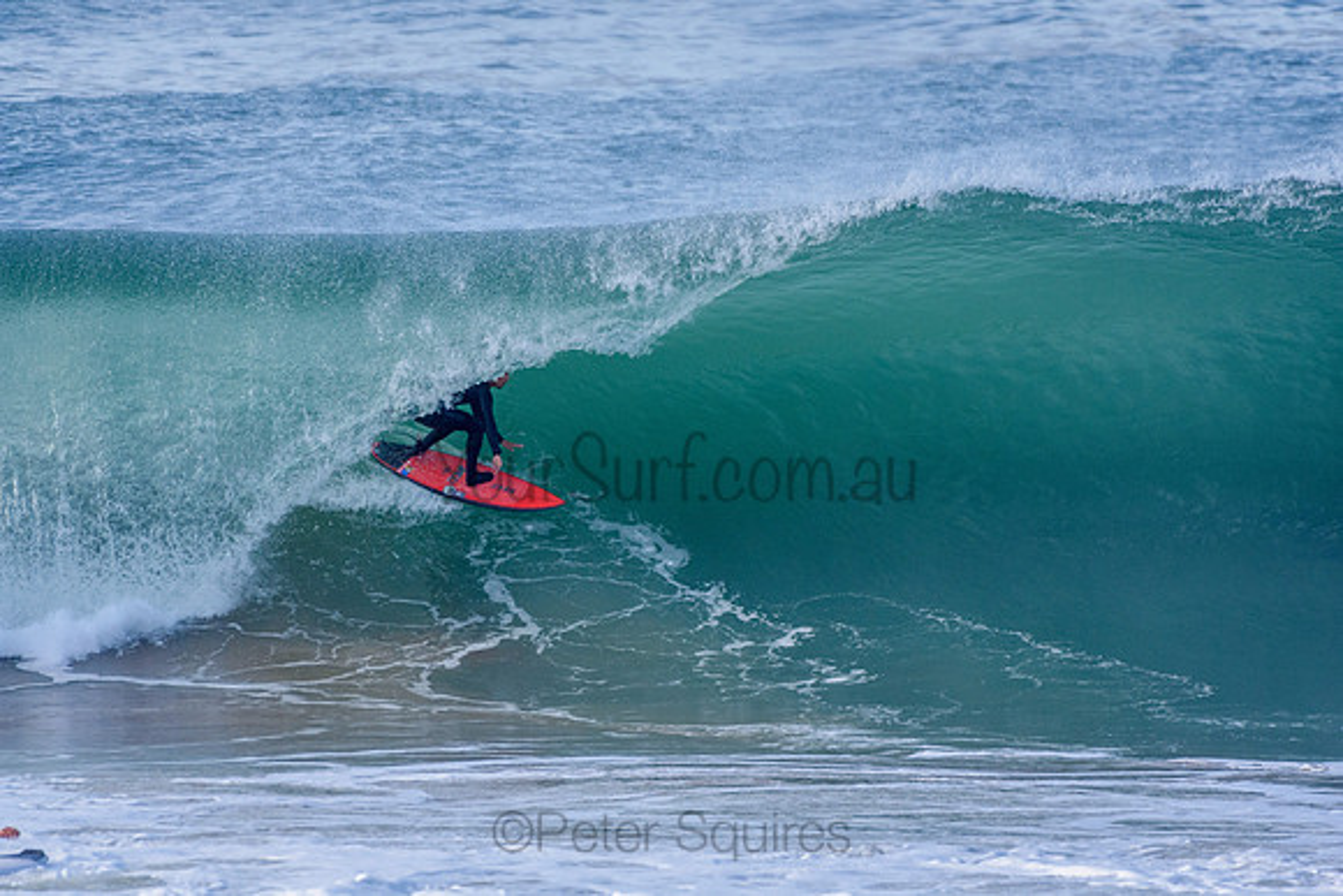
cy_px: 448
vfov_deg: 1.8
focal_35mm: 750
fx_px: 27984
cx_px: 672
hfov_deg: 2.7
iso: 560
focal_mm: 500
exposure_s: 1/2000
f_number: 5.6
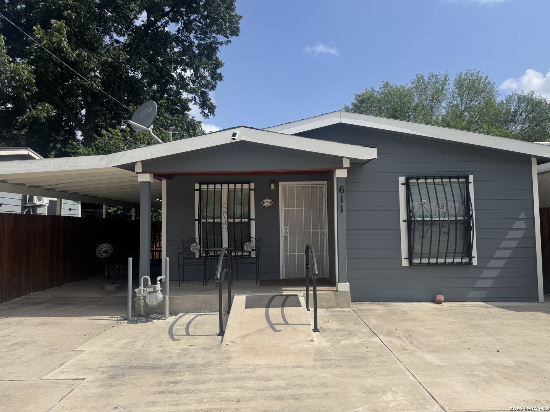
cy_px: 206
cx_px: 275
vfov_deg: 56.8
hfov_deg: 71.6
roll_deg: +0.2
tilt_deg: +1.8
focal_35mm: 24
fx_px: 381
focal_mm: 6.76
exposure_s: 1/6410
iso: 80
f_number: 1.78
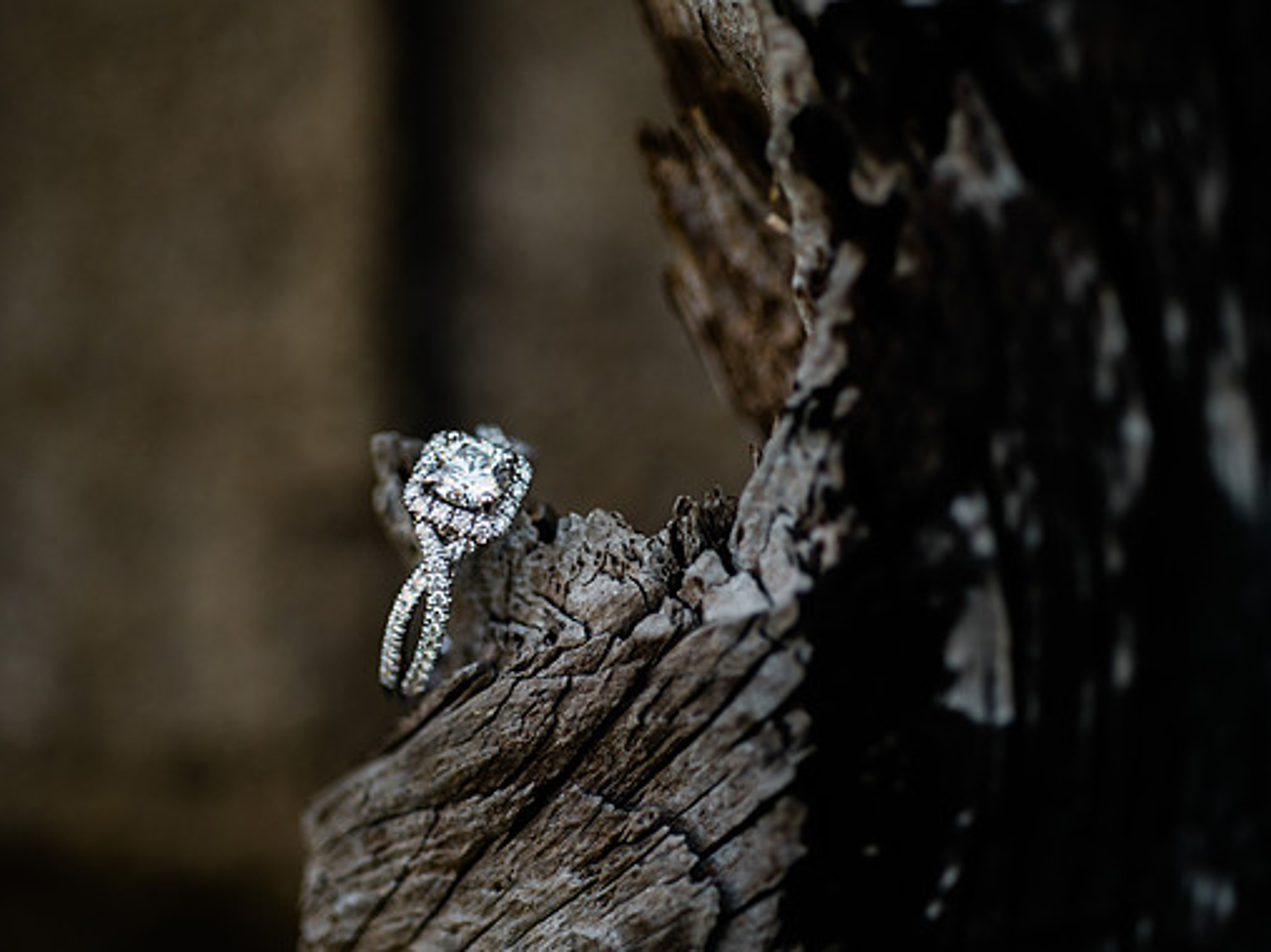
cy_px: 480
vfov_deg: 22.2
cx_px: 624
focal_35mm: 66
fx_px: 2423
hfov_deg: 29.4
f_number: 3.5
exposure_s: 1/640
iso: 200
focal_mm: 60
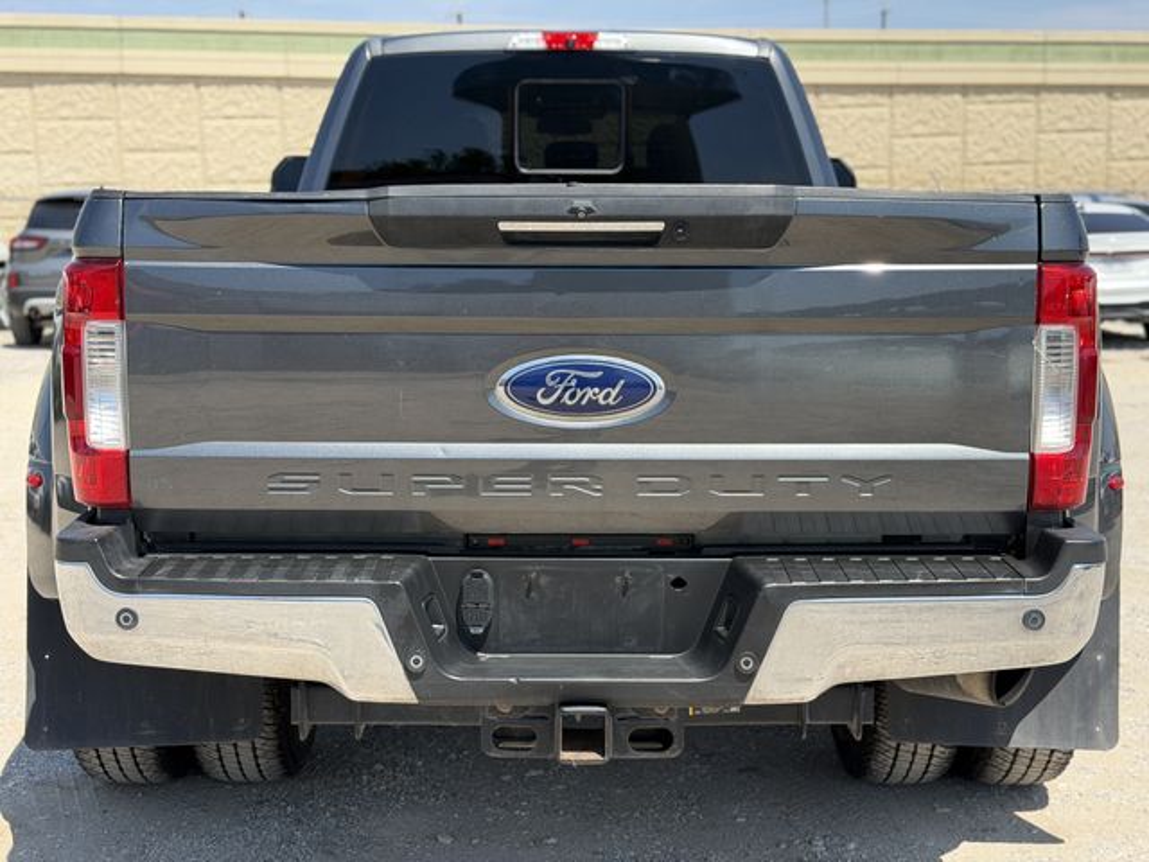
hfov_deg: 39.7
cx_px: 574
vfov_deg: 30.3
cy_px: 431
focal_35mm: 48
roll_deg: +1.0
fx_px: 1593
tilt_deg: -10.3
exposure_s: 1/2667
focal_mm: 6.76
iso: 80
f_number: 1.78
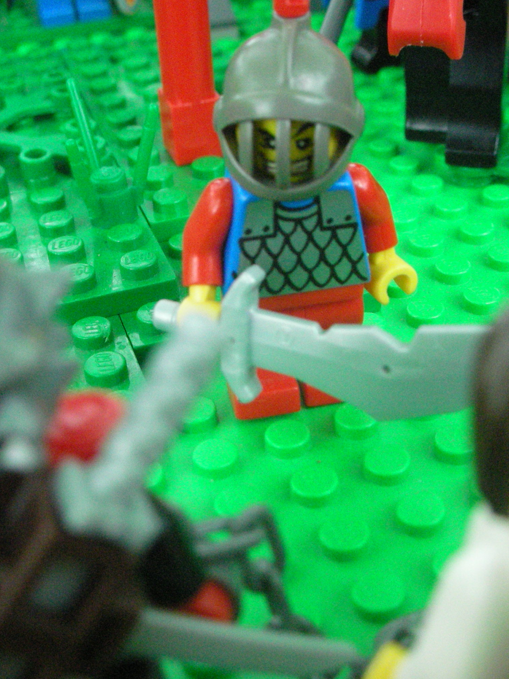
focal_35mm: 49
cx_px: 296
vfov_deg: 38.9
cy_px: 338
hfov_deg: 29.6
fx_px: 960
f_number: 3
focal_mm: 5.8
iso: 400
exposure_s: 1/137
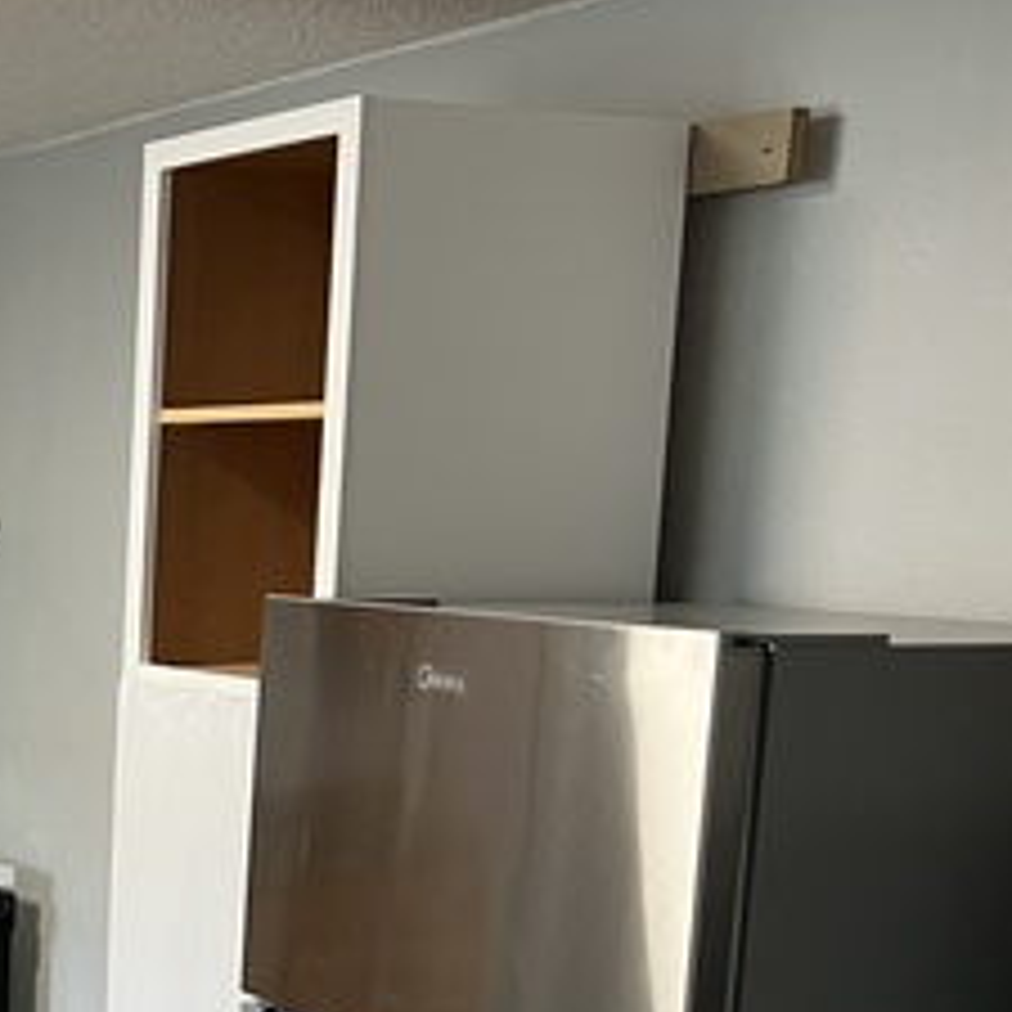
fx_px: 2249
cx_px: -335
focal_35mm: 68
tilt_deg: -7.1
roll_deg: -0.4
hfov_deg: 22.4
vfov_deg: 24.9
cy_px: 823
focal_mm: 5.7
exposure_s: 1/60
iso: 200
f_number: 1.5
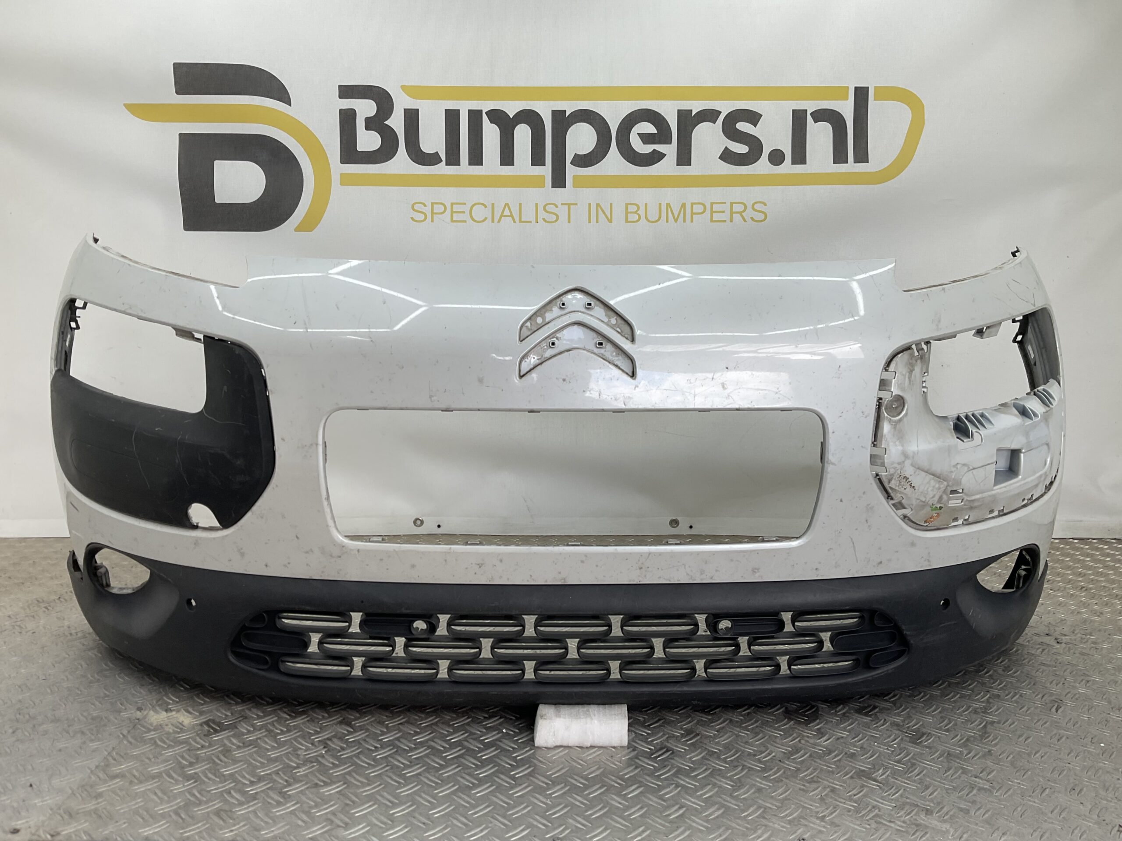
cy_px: 420
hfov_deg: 61.7
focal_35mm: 29
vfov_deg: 48.2
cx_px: 561
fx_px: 940
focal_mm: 3
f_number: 1.8
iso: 16
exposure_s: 1/140
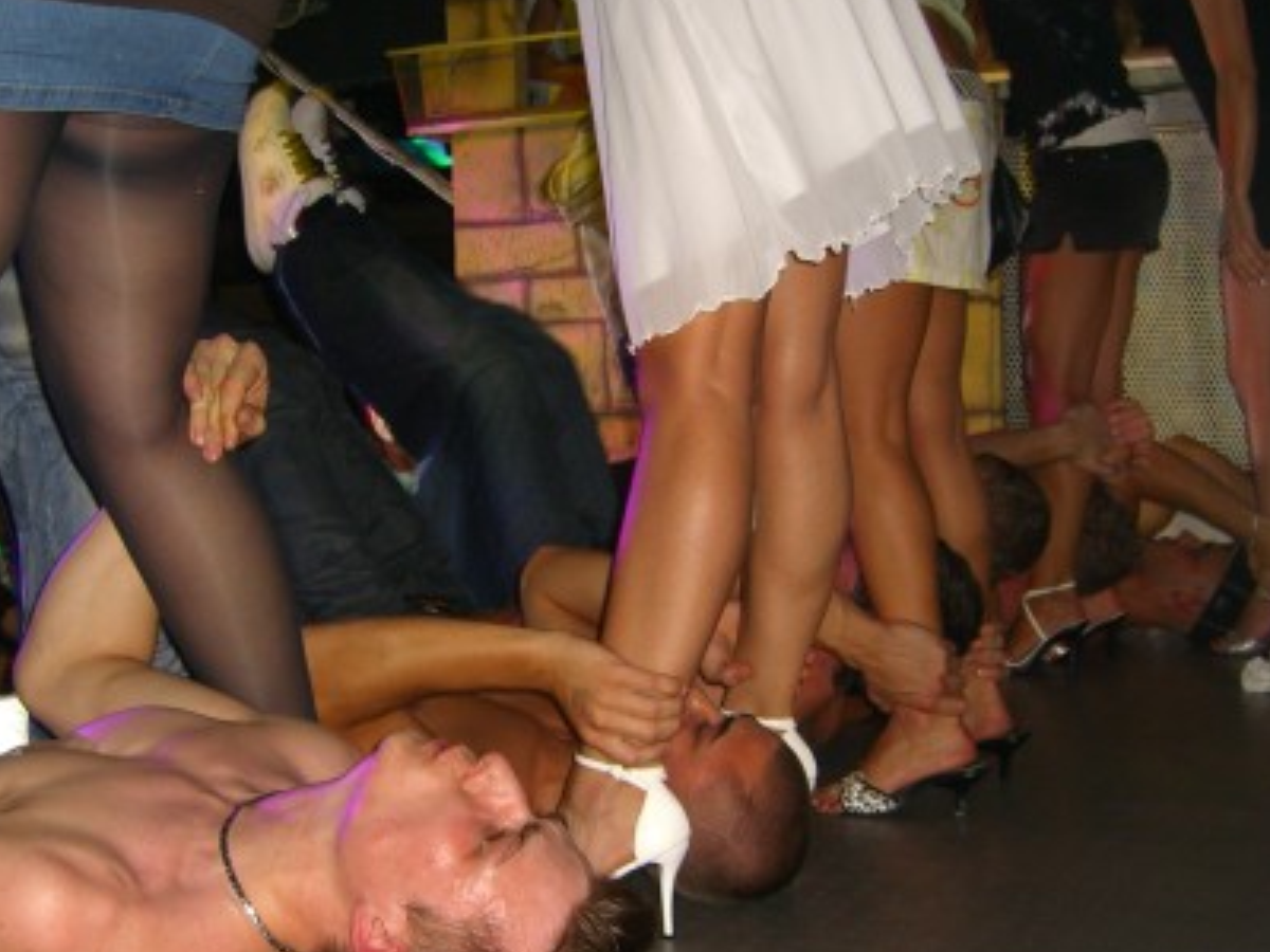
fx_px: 2091
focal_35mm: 57
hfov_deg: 33.8
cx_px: 587
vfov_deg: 25.6
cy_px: 539
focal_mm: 7.9
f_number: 2.8
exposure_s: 1/60
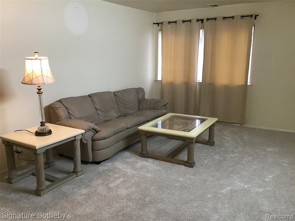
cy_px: 110
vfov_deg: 45.4
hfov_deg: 58.4
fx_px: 264
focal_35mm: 31
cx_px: 148
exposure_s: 1/30
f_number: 2.4
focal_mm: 3.3
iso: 80
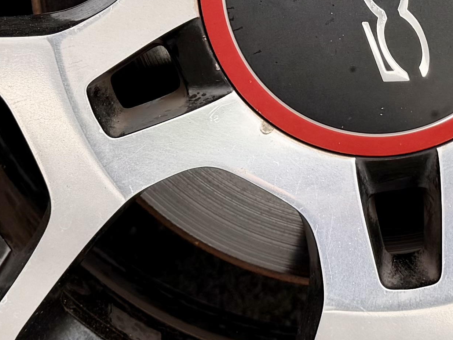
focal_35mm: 111
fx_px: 1452
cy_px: -65
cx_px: 357
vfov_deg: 13.0
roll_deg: +0.8
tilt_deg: -6.9
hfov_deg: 17.6
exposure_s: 1/456
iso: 80
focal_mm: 6.76
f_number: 1.78
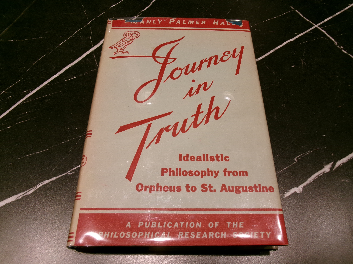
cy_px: 132
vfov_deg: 49.7
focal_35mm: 28
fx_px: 286
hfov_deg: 63.4
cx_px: 176
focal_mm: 5.1
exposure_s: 1/40
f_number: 3.9
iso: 100
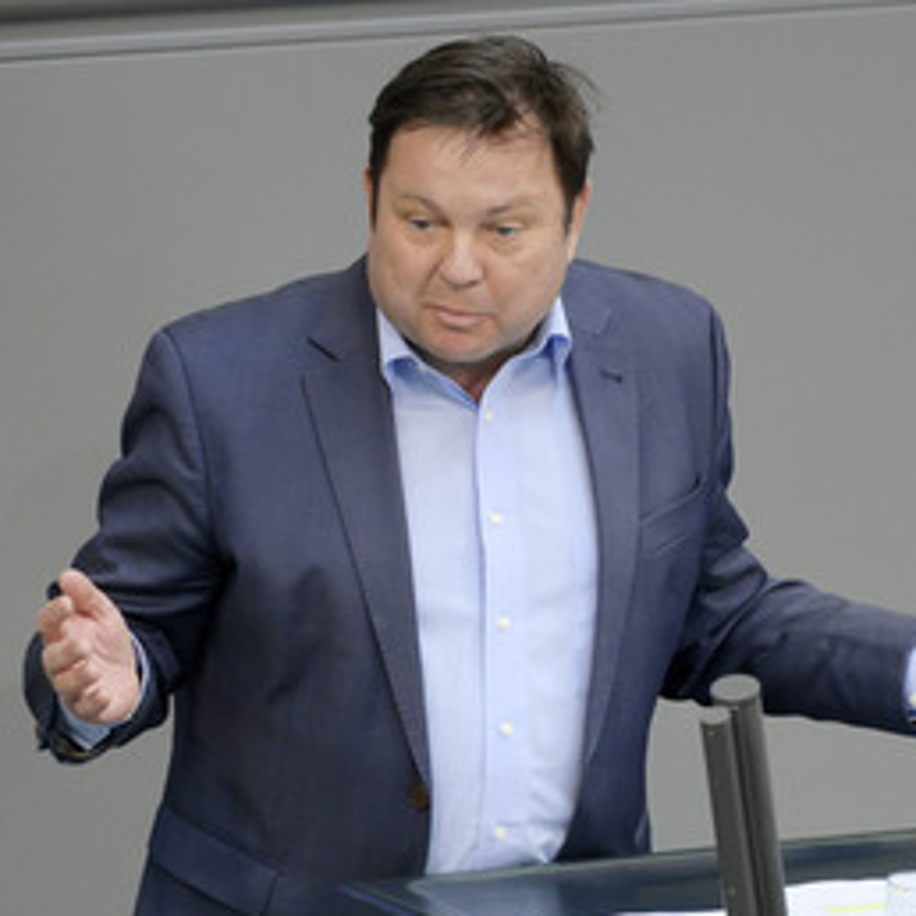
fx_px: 18681
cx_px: 577
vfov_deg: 2.8
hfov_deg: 2.8
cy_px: 501
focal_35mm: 624
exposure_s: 1/500
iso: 8000
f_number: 5.6
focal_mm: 420
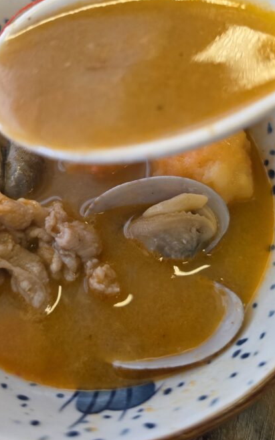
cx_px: 137
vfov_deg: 50.2
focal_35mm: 38
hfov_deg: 33.6
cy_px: 131
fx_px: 455
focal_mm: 6.5
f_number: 1.4
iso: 200
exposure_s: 1/100
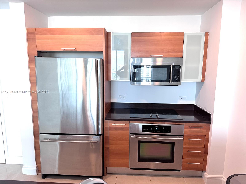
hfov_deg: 71.6
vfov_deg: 56.8
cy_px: 92
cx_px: 123
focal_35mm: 24
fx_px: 171
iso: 100
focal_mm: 6.76
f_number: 1.78
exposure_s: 1/120
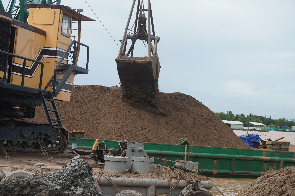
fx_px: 615
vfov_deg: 18.2
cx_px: 148
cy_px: 98
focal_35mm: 75
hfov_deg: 27.0
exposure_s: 1/250
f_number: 8
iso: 100
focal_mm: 50
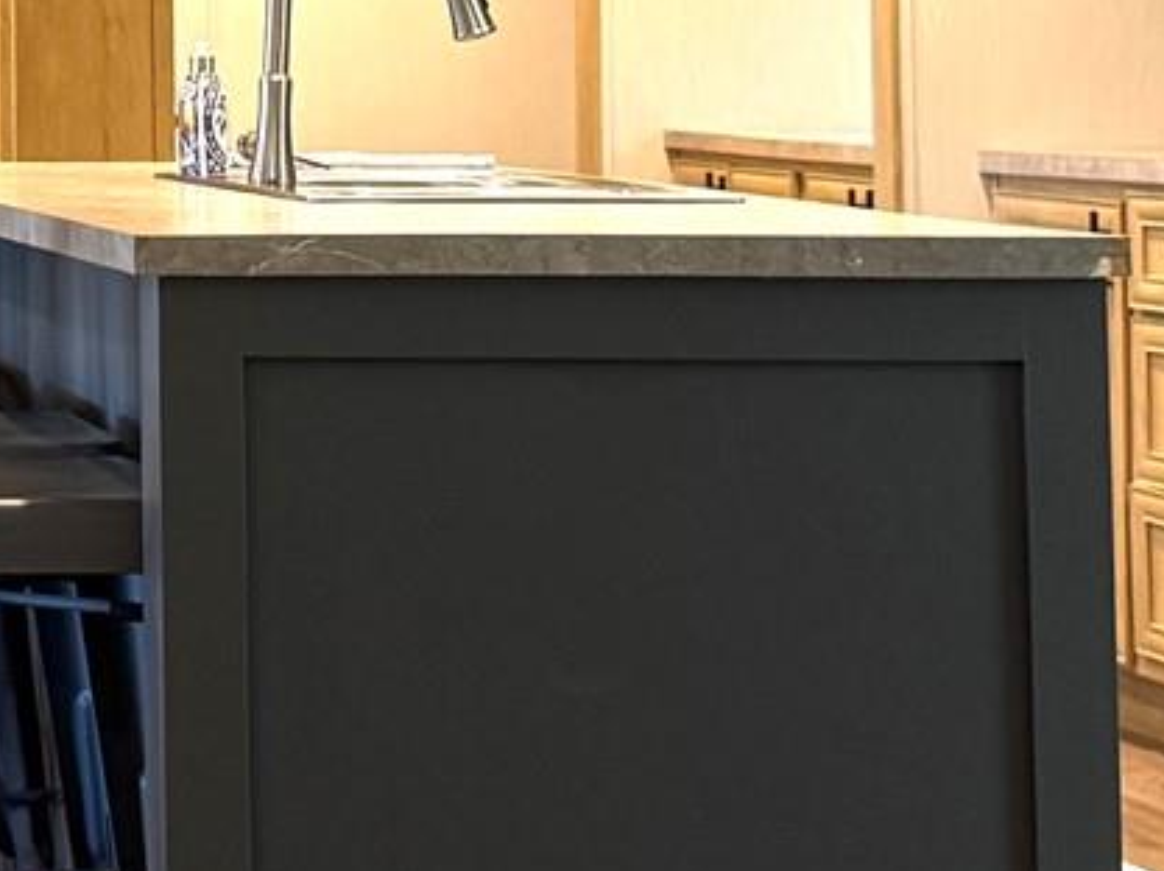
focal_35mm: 118
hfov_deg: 15.5
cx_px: -519
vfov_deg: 12.3
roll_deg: +0.9
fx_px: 3964
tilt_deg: +1.9
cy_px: -73
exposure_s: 1/60
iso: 250
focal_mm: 6.76
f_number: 1.78
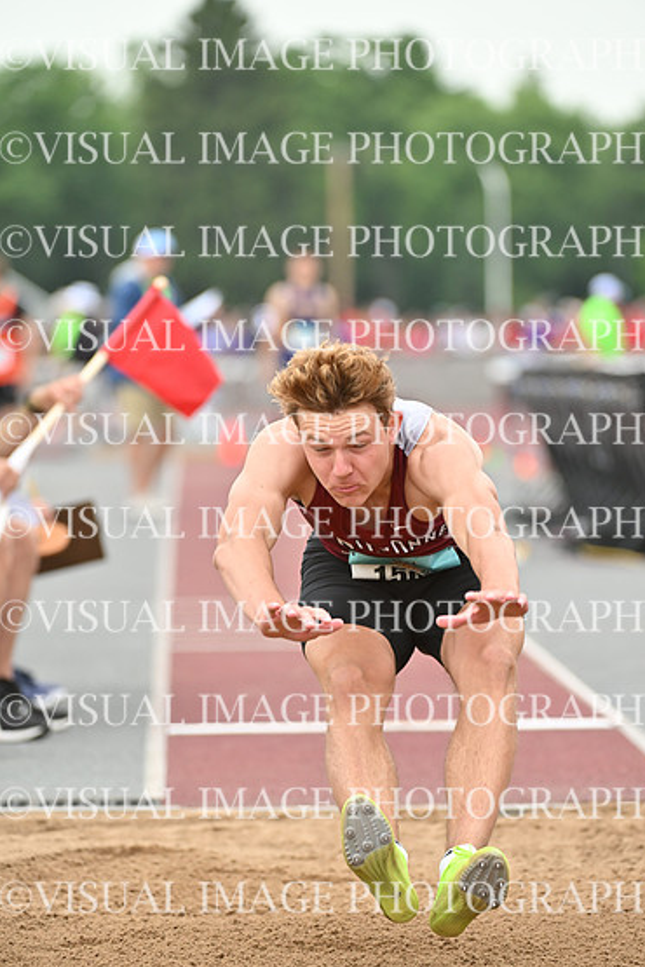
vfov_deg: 9.0
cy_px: 476
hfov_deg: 6.0
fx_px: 6181
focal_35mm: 230
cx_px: 336
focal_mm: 220
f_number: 4
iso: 800
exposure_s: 1/1600
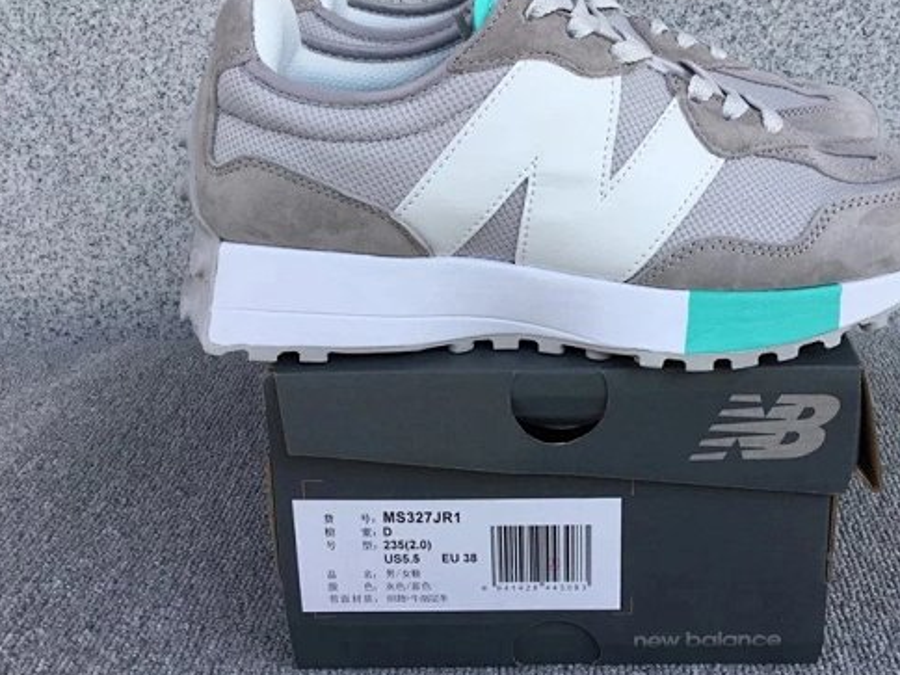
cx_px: 575
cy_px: 285
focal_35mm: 41
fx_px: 1066
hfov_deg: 45.3
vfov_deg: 35.1
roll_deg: +0.4
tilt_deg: -19.9
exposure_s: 1/497
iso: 25
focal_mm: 3.3
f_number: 2.4
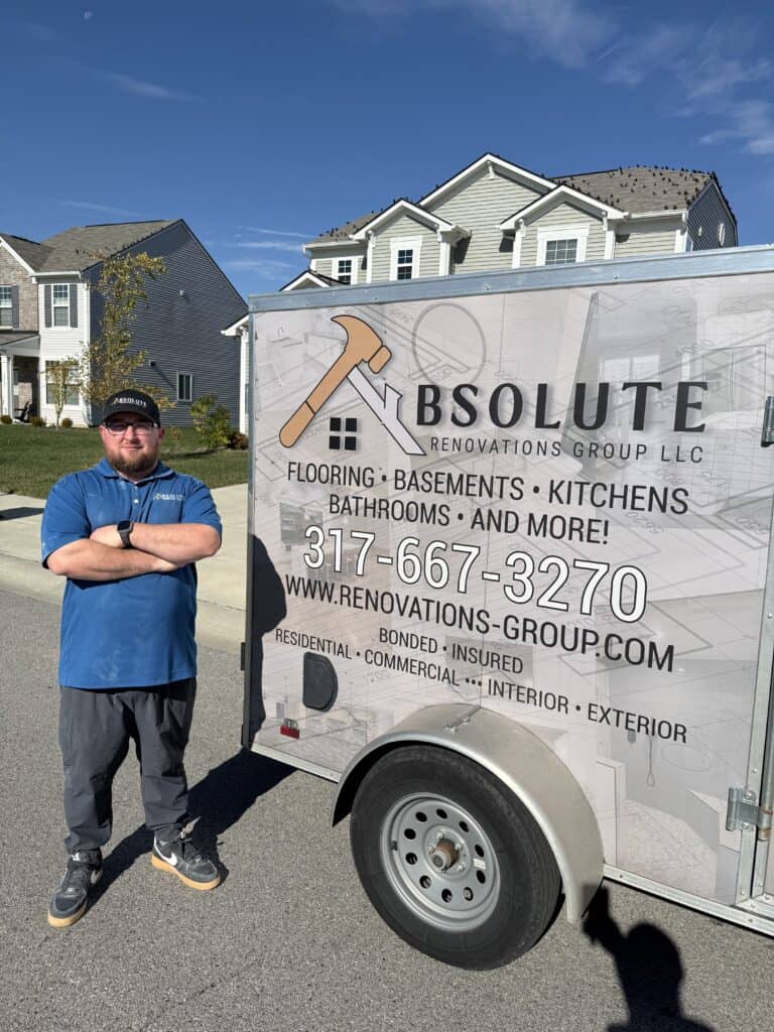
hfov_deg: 56.8
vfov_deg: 71.6
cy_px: 516
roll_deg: -2.8
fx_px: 716
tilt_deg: -8.4
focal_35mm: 24
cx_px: 387
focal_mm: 6.76
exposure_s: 1/10309
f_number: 1.78
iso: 80
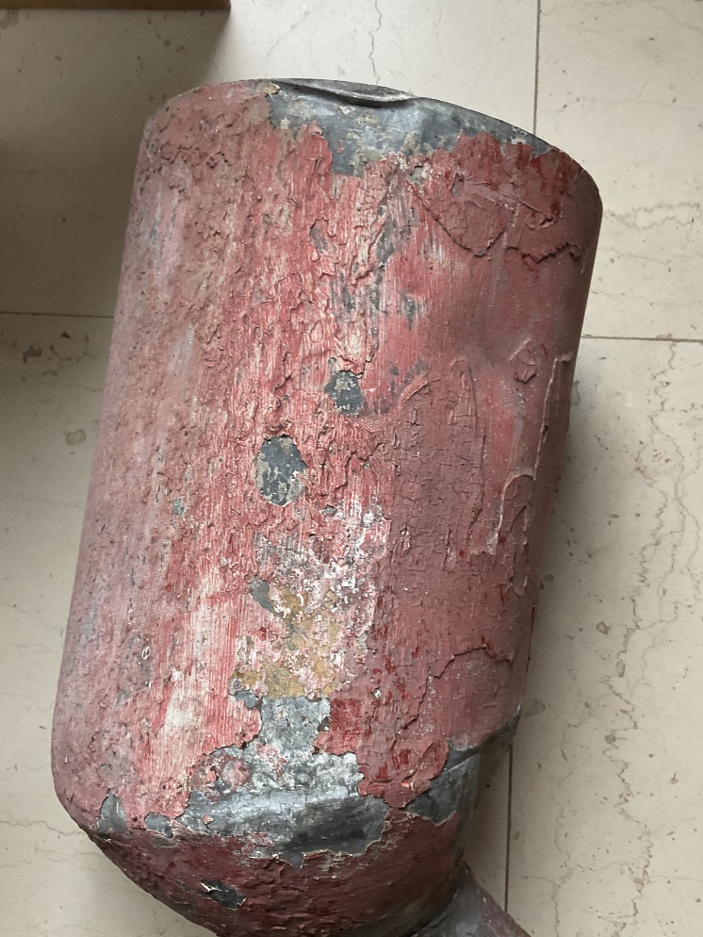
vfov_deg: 52.6
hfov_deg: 40.7
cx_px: 371
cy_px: 479
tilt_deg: -89.0
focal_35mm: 35
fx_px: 947
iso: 125
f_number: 1.8
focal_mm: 3
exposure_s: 1/50
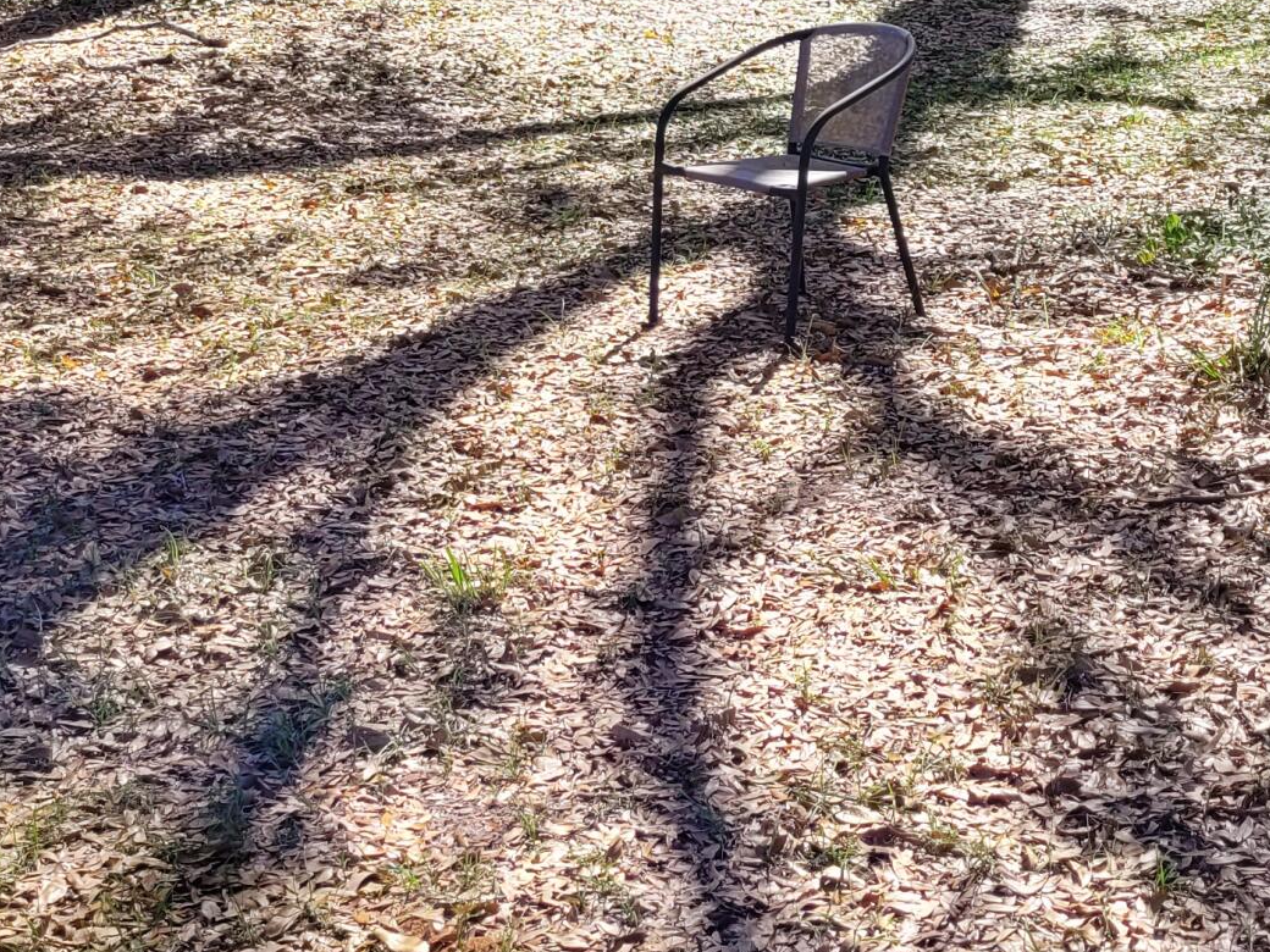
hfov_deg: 25.9
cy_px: -10
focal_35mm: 75
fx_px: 2752
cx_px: 477
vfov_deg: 19.1
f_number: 1.8
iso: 40
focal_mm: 5.4
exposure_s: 1/736
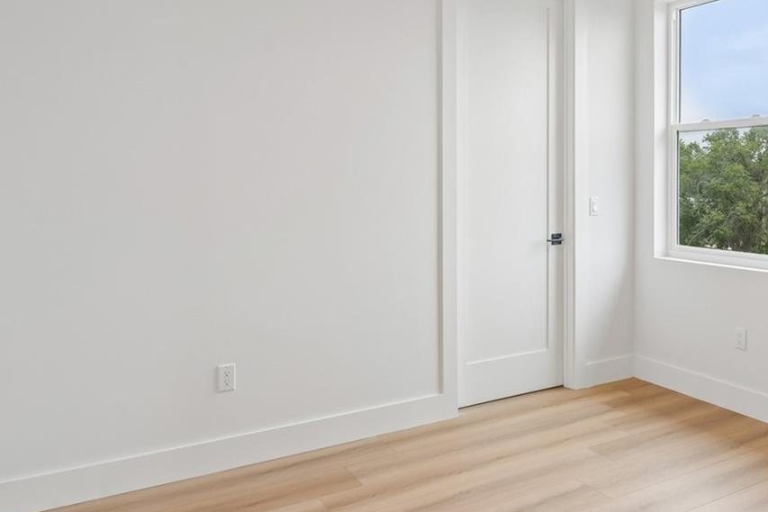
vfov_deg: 43.4
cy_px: 207
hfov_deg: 60.5
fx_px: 640
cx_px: 511
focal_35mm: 30
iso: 400
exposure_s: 1/30
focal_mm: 16
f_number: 8
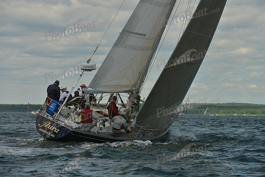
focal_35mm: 200
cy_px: 88
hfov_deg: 10.3
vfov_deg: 6.9
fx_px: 1472
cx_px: 132
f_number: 8
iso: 200
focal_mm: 200
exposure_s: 1/800
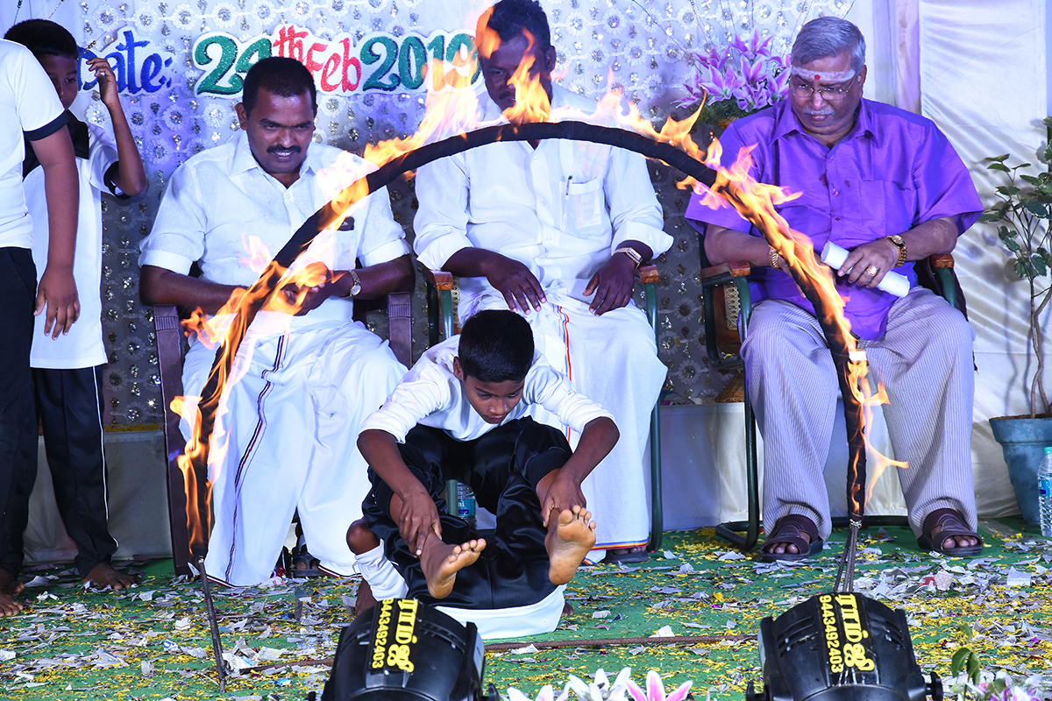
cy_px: 350
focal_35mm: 138
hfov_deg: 14.9
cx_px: 526
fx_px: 4032
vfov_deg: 9.9
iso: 500
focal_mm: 92
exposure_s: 1/125
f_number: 10
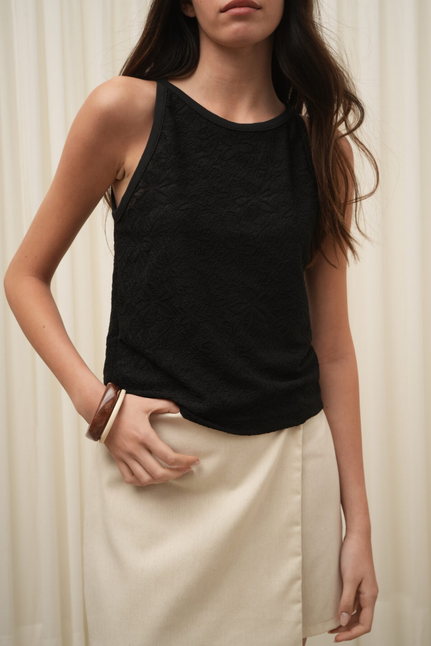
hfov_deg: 27.0
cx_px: 216
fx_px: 898
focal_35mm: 50
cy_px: 323
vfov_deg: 39.6
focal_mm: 50
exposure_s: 1/125
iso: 500
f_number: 8
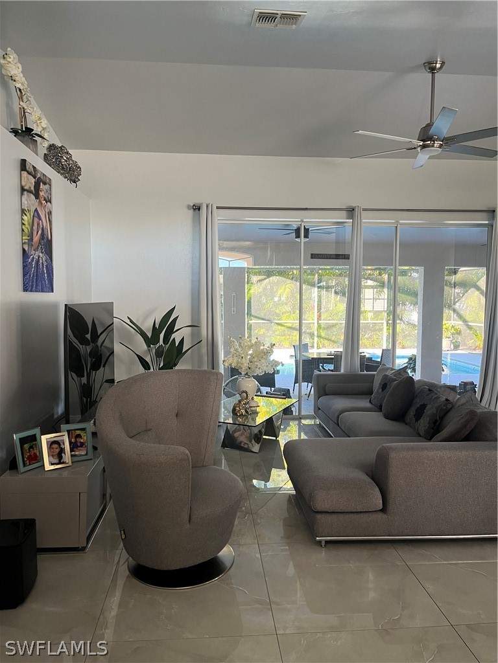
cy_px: 332
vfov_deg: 67.3
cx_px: 249
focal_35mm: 26
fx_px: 499
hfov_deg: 53.1
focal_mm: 5.1
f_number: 1.6
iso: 100
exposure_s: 1/60
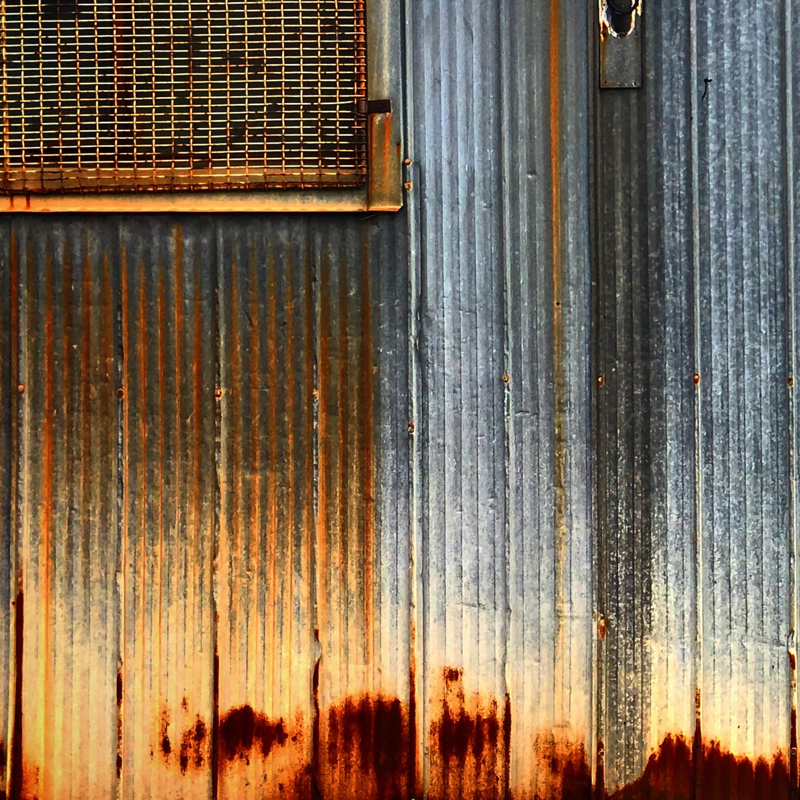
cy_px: 242
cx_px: 930
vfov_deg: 24.8
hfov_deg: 23.2
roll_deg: -0.4
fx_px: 1804
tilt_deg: -4.5
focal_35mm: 69
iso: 25
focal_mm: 4.15
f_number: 2.2
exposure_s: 1/359
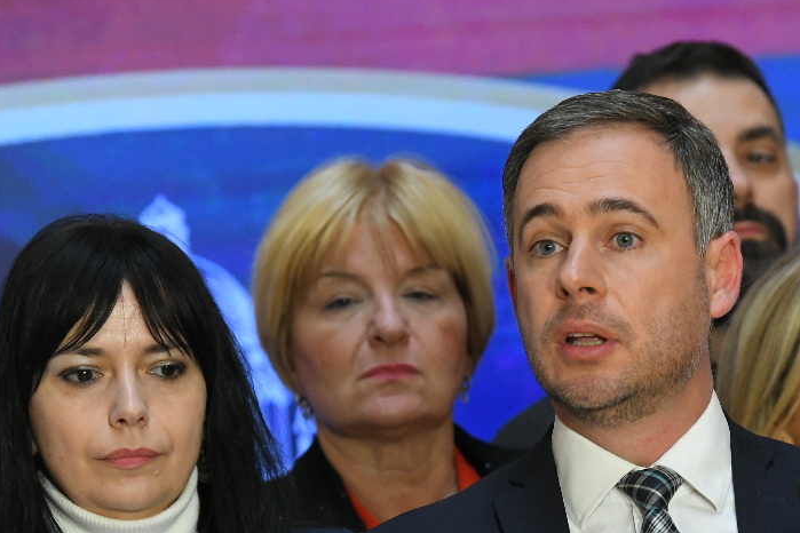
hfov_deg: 5.7
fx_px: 7977
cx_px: 611
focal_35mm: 359
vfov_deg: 3.8
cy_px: 548
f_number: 4
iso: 3200
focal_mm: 155
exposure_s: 1/400
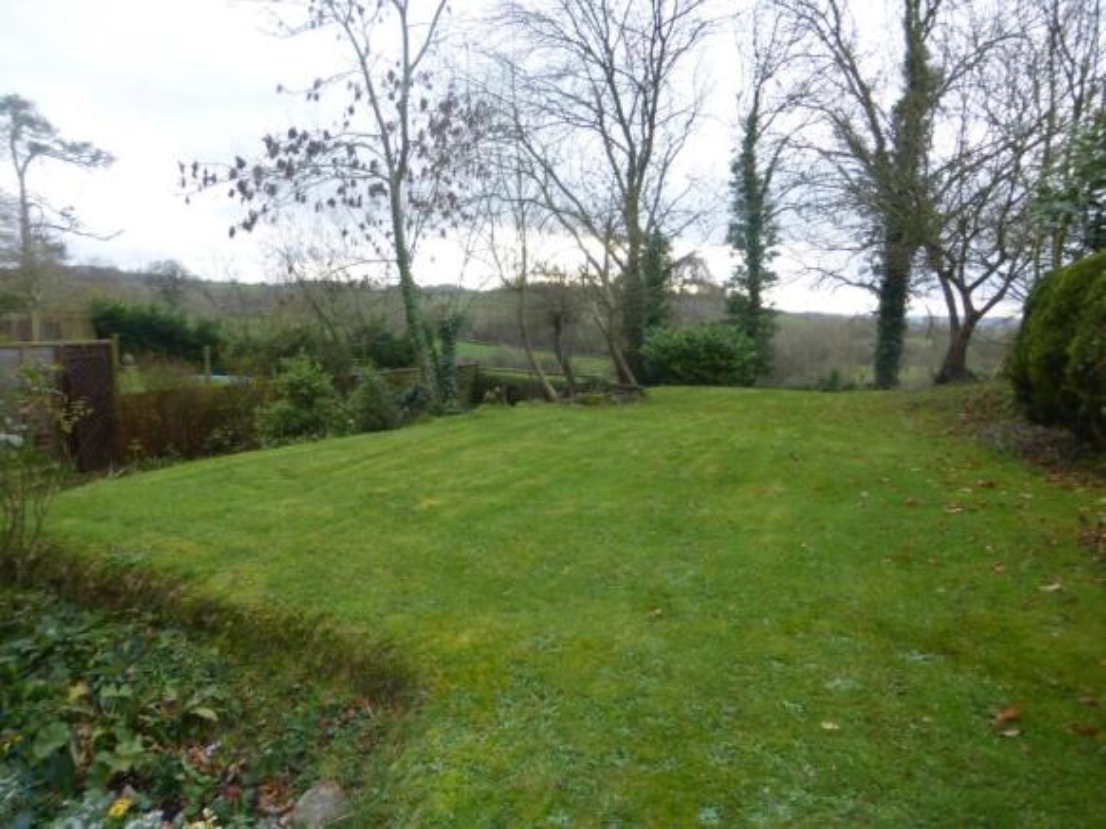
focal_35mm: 24
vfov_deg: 56.8
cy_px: 414
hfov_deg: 71.6
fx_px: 767
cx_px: 553
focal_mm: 4.3
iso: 100
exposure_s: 1/60
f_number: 3.3
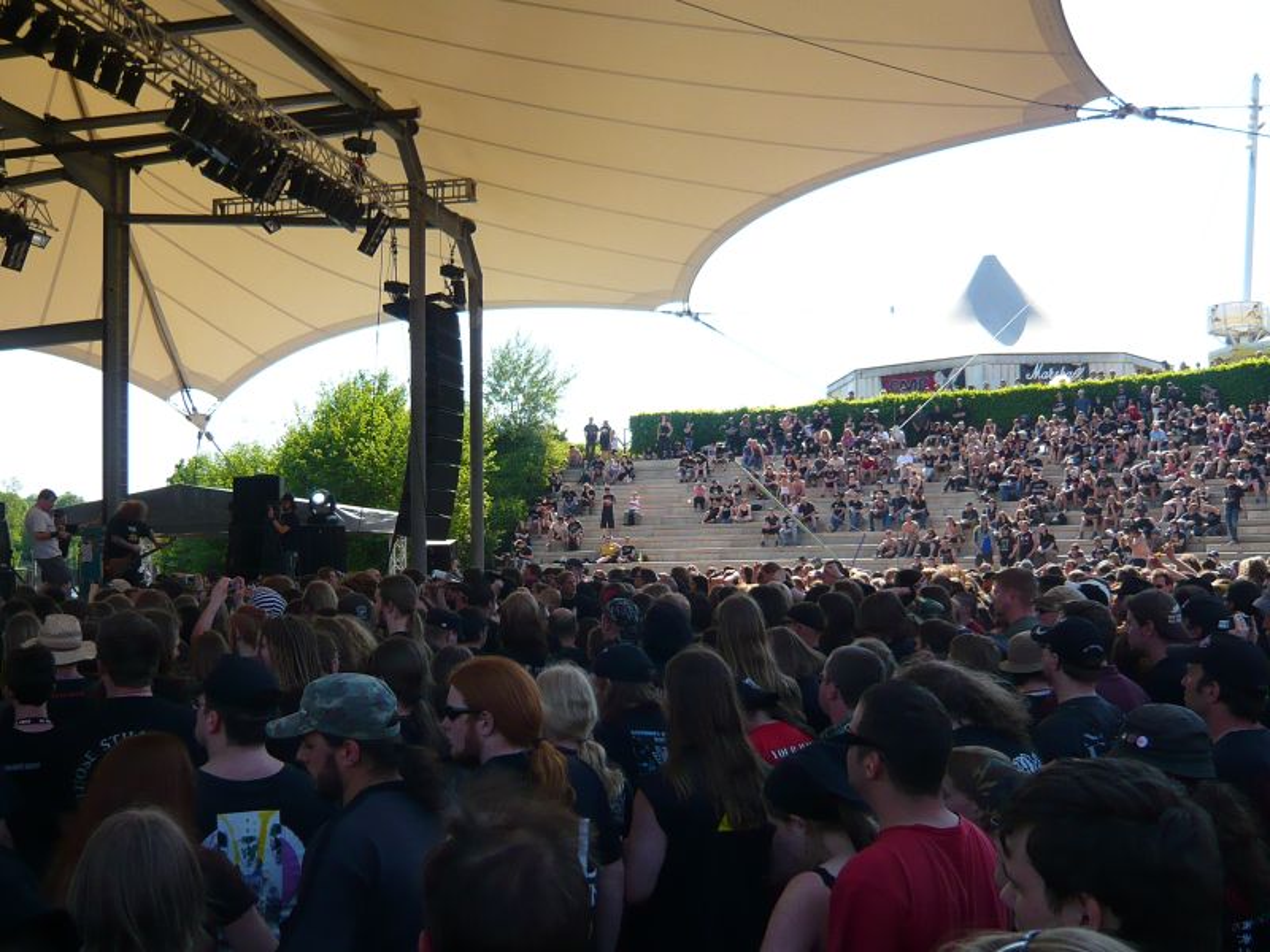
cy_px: 476
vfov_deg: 39.7
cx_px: 635
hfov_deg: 51.4
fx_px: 1321
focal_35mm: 36
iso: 100
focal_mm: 4.9
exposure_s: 1/640
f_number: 2.9
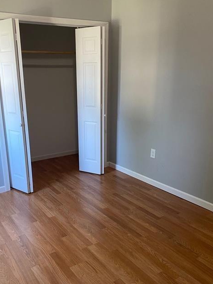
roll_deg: +0.4
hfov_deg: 43.9
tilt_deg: -16.4
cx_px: 85
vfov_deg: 56.7
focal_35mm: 32
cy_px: 157
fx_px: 263
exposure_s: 1/60
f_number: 1.8
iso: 160
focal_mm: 4.25
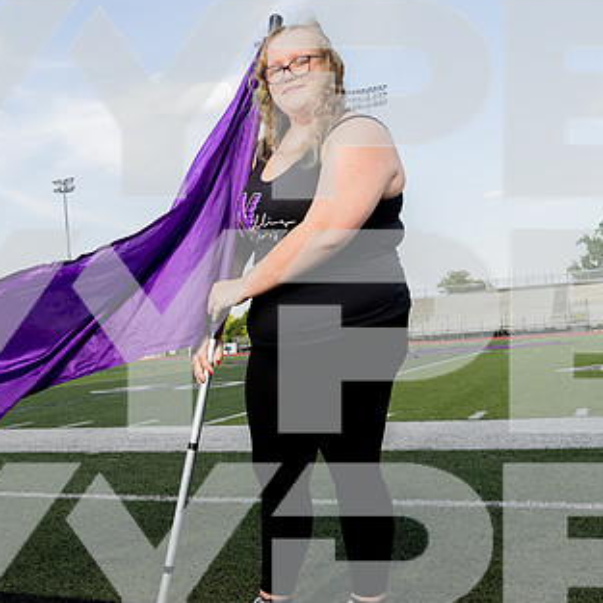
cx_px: 241
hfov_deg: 40.7
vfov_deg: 40.9
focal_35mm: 41
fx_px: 808
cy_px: 332
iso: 320
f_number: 7.1
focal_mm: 26
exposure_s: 1/250
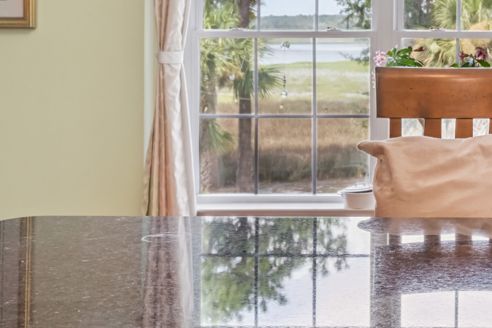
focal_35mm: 66
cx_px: 616
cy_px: 36
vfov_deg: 20.2
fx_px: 902
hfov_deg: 26.5
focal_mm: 23
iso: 250
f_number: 8
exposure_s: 1/25
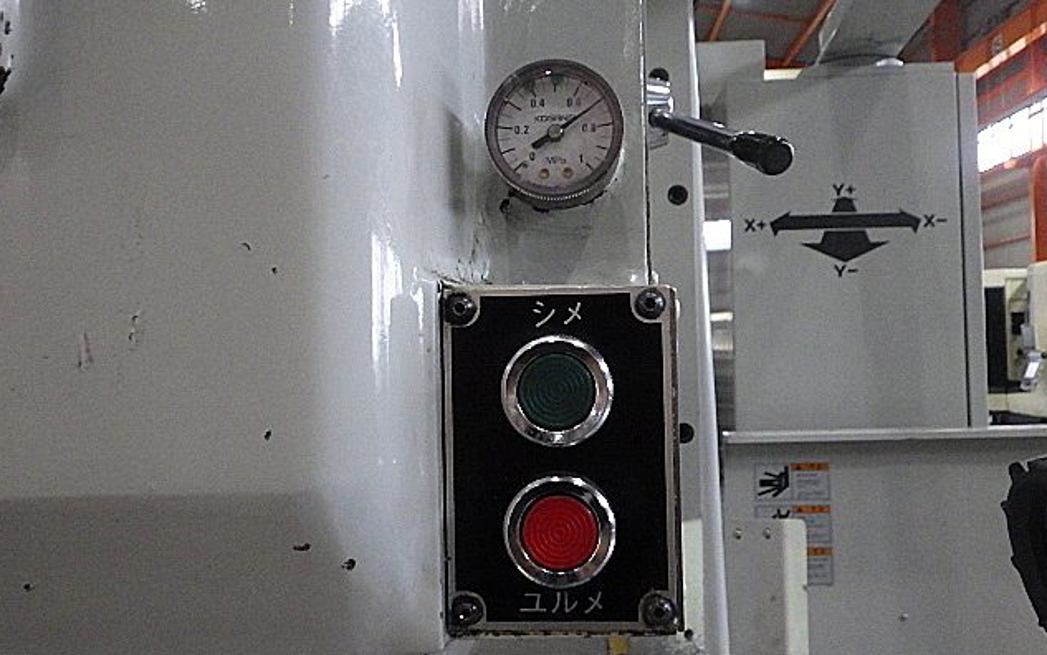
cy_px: 318
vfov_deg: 41.9
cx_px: 524
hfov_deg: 62.9
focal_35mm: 30
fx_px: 856
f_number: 3.5
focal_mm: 5
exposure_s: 1/45
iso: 400
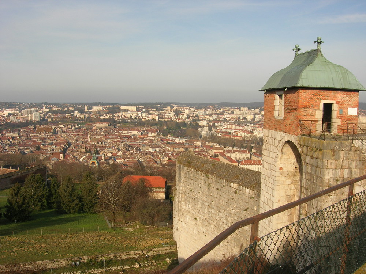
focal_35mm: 38
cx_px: 183
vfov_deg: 37.7
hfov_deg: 49.0
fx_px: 402
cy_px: 137
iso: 64
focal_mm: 7.8
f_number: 4.8
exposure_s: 1/541
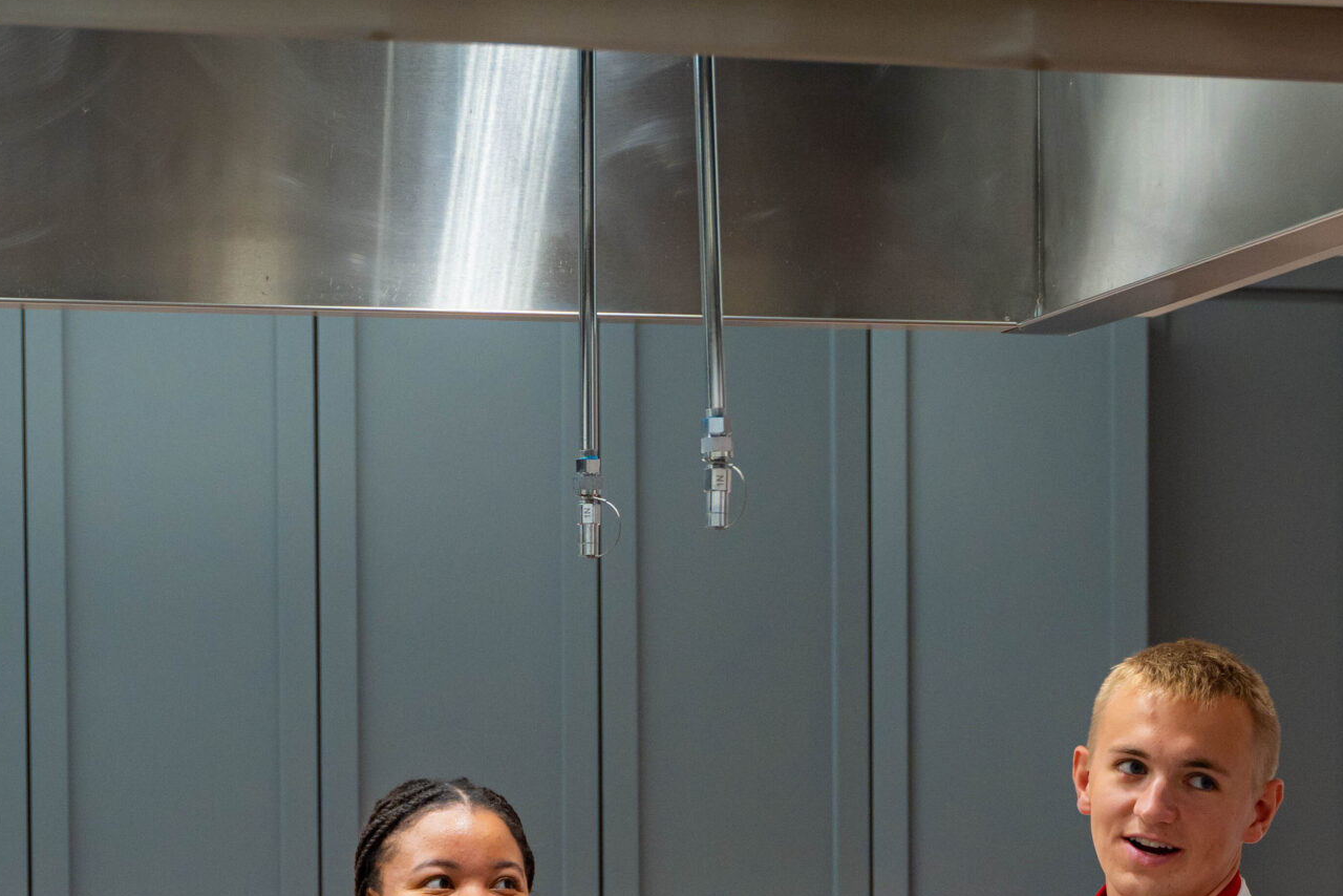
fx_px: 3134
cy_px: 871
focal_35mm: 84
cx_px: 1060
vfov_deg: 16.0
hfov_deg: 23.8
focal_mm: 42
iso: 400
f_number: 2.8
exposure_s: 1/200
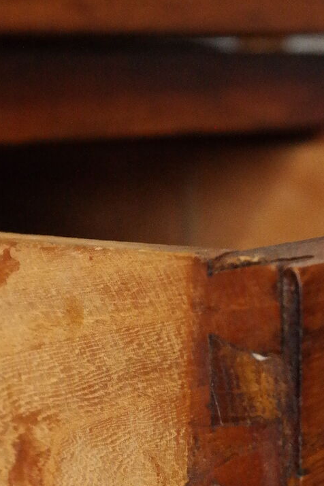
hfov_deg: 13.2
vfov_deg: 19.3
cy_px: 440
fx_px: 1404
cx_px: 182
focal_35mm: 104
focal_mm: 28
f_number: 5.6
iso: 3200
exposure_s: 1/30
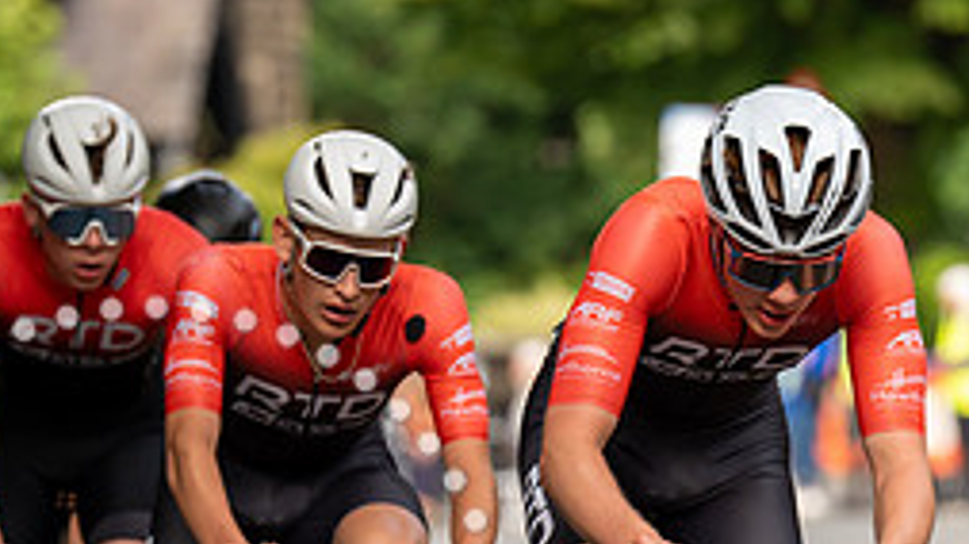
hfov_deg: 4.8
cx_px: 751
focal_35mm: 451
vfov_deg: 2.7
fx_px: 11582
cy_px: 462
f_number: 4
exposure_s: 1/640
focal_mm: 188
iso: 400
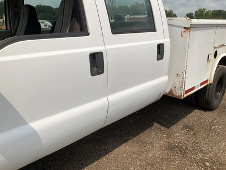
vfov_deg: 48.2
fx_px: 189
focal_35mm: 29
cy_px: 85
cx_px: 113
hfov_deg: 61.7
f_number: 1.8
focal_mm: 3
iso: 25
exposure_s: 1/2959
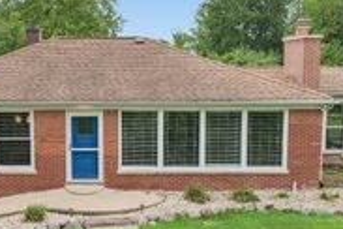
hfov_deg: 32.7
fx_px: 572
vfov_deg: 22.6
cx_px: 82
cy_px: 129
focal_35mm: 60
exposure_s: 1/2000
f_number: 2.8
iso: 100
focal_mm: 8.4
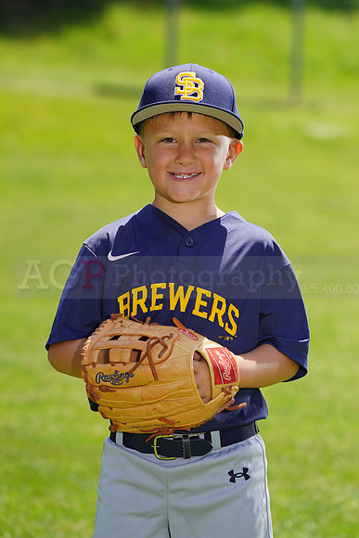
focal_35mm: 226
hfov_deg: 6.1
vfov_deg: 9.1
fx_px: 3378
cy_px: 269
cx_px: 180
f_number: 7.1
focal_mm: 226
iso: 100
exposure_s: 1/250
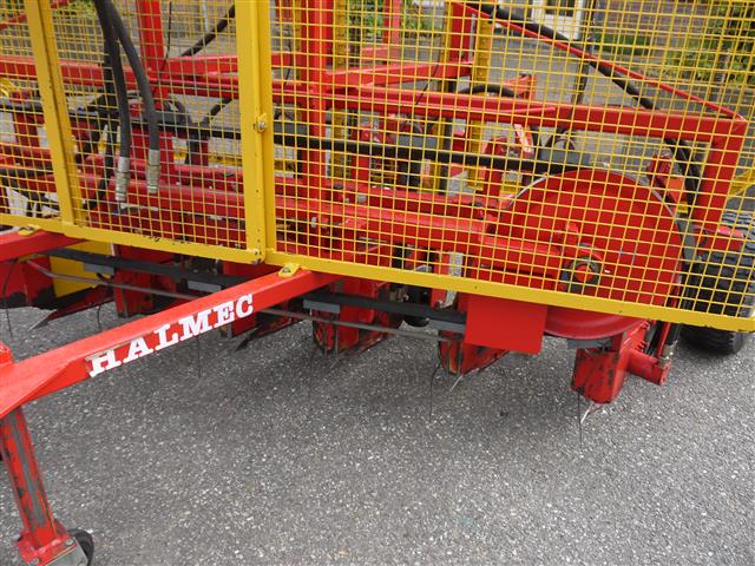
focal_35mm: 30
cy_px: 283
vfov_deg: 46.8
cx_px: 378
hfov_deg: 60.0
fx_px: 654
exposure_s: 1/160
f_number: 5
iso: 100
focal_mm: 15
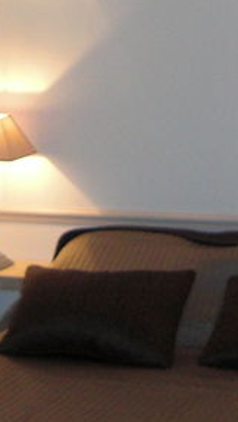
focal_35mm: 106
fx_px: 1189
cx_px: 113
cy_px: 37
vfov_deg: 19.8
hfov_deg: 11.4
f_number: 2.6
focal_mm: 4.9
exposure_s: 1/60
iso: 200
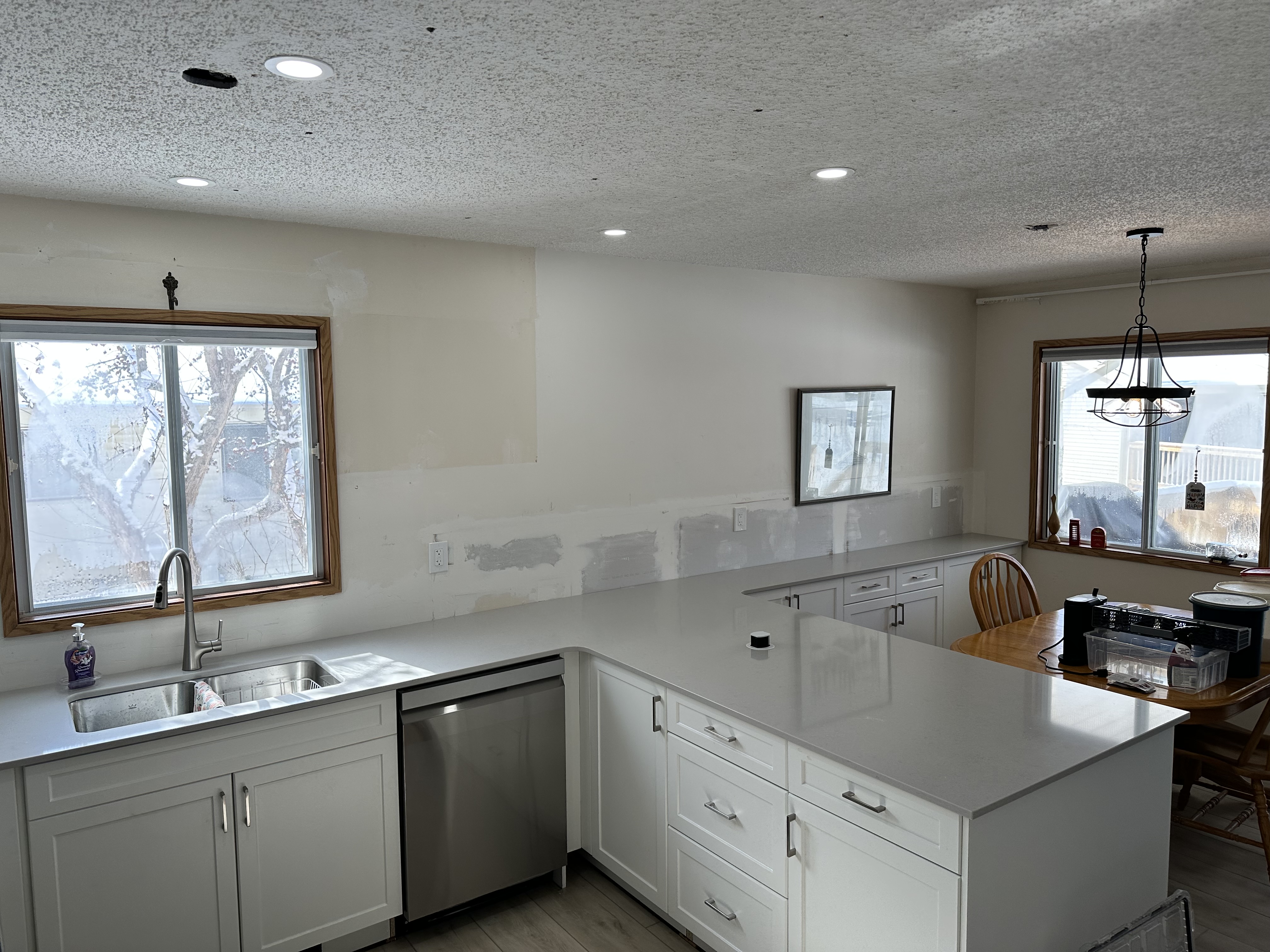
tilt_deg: -5.7
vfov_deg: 56.8
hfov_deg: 71.6
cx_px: 635
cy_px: 476
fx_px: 881
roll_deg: +1.7
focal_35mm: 24
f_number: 1.78
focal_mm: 6.86
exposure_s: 1/448
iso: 80
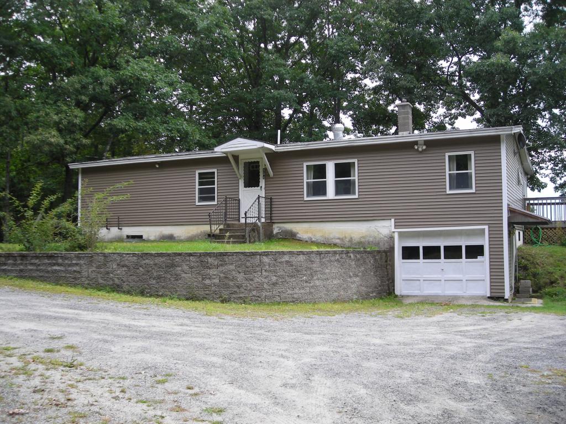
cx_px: 283
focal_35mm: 38
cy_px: 212
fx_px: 621
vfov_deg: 37.7
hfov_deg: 49.0
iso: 50
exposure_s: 1/150
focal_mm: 6.3
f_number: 3.2
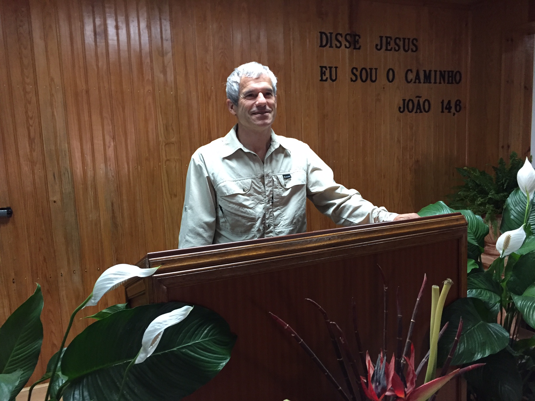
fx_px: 448
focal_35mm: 29
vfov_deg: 48.2
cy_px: 200
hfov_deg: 61.7
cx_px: 268
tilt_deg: -6.3
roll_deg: +3.1
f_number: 2.2
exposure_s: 1/33
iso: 200
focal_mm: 4.15
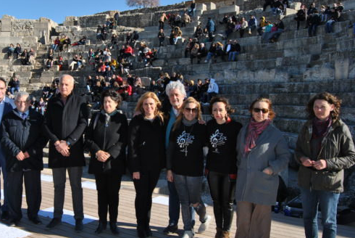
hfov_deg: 50.7
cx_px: 112
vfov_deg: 36.0
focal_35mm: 37
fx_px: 365
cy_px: 109
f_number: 8
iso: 100
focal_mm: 18
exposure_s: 1/200
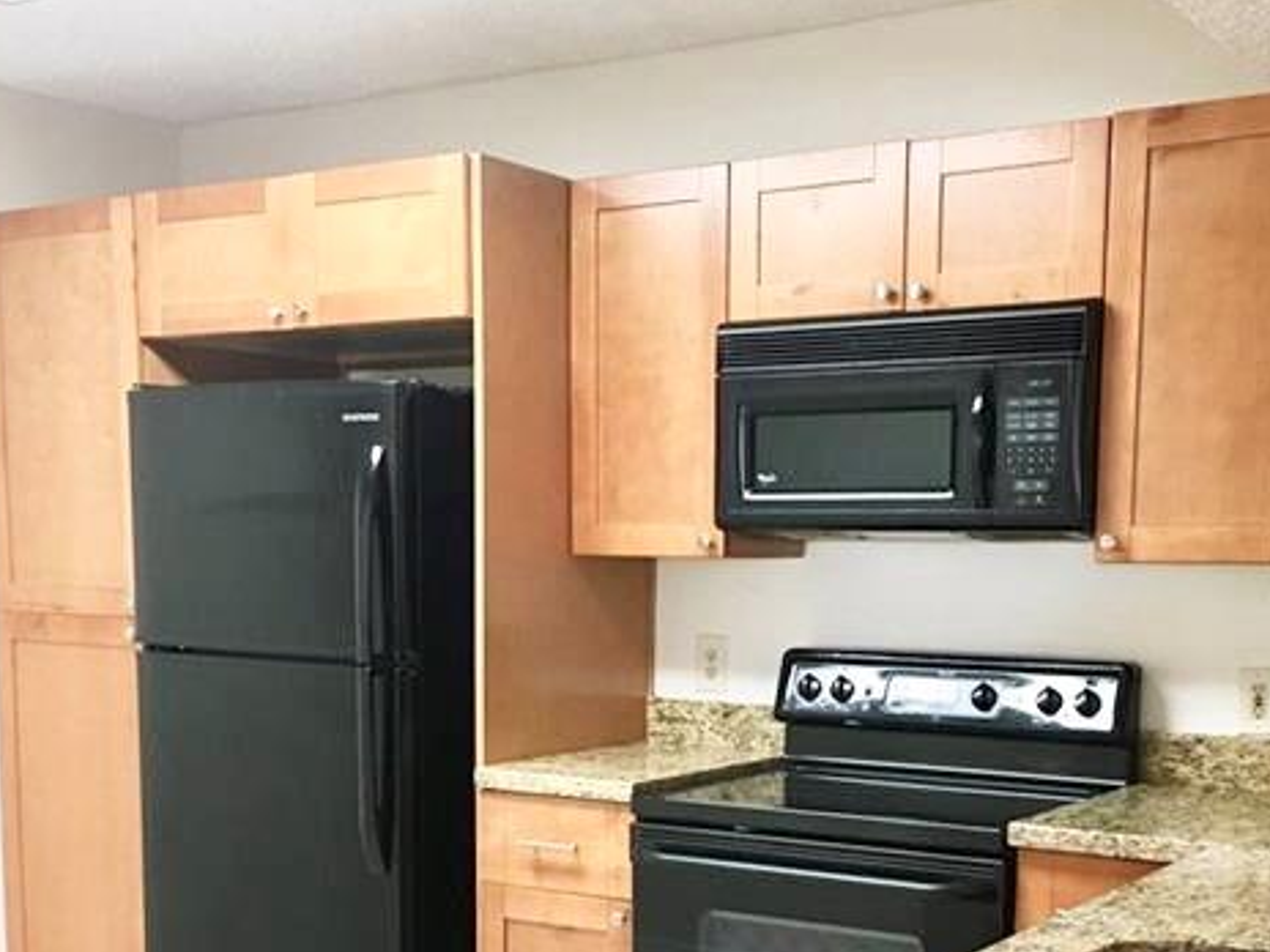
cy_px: 788
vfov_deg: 28.4
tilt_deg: -8.6
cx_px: 665
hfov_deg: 38.2
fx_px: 1834
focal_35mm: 50
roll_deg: -0.4
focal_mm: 4.15
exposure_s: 1/30
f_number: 2.2
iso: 100
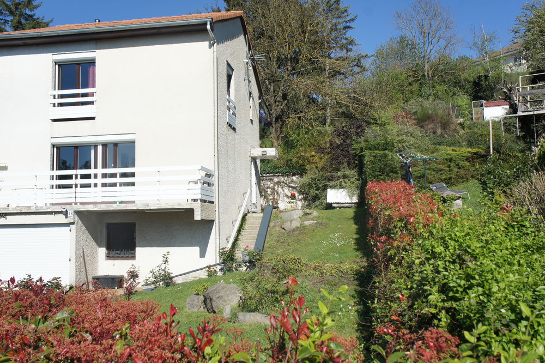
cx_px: 272
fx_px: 499
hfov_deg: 57.2
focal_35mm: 33
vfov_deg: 39.9
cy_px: 182
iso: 200
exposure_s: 1/500
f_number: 8
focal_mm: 22
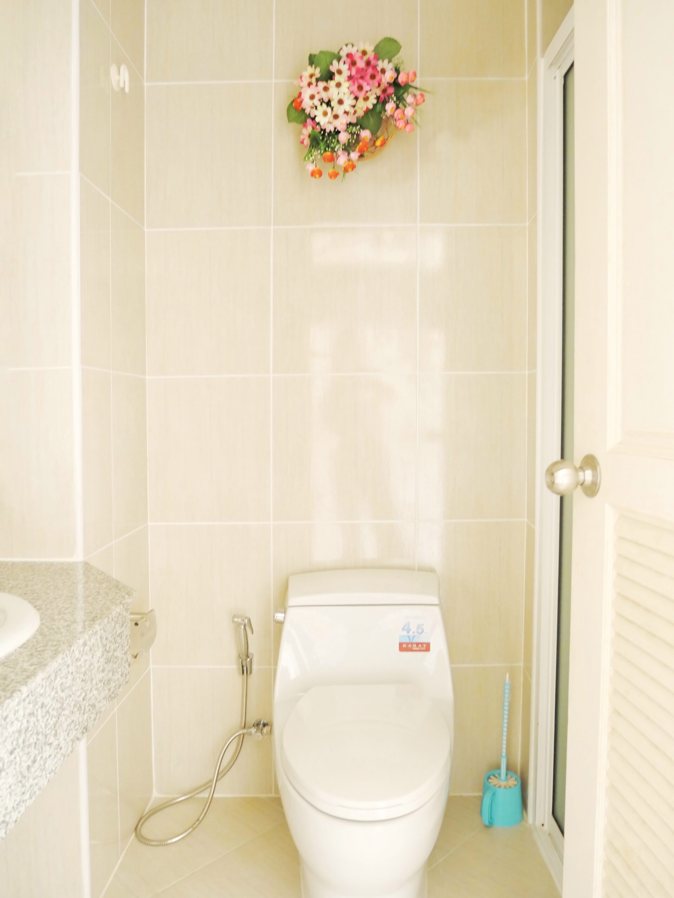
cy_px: 449
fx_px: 623
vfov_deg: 71.6
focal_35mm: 24
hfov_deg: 56.8
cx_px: 337
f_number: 3.5
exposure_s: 1/15
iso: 3200
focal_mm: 12
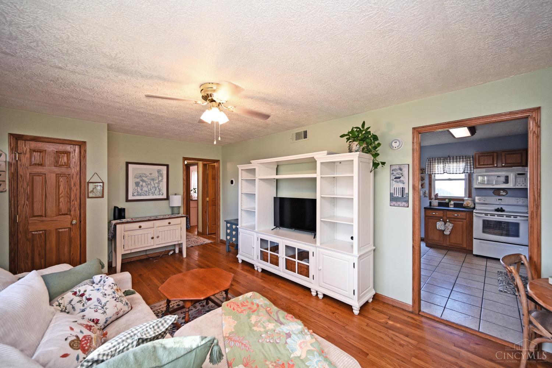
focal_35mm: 14
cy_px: 184
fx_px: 215
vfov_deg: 81.2
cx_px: 276
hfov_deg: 104.3
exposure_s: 1/60
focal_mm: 14
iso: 360
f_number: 4
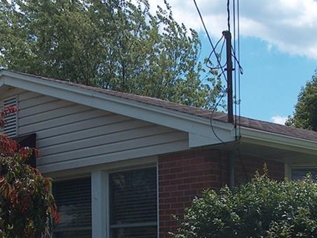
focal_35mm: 83
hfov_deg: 23.5
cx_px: 124
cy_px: 229
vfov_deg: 17.4
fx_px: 760
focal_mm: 7.6
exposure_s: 1/971
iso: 100
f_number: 4.8
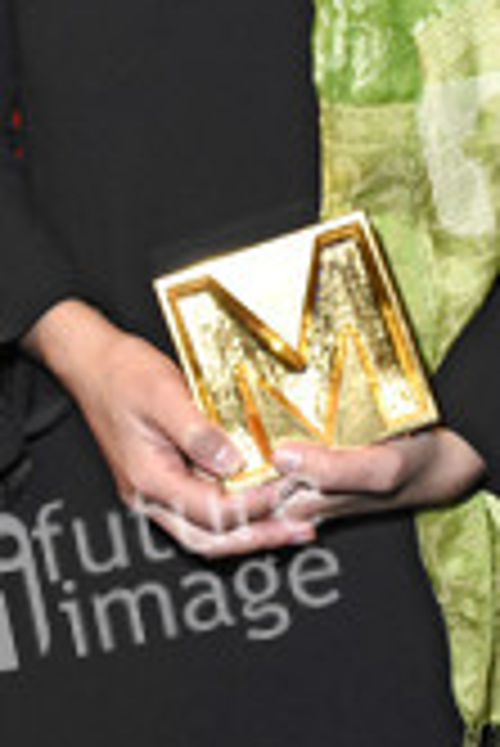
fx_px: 1954
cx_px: 239
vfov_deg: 20.5
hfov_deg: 14.6
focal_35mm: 94
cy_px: -94
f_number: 6.3
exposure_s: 1/125
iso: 3200
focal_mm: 26
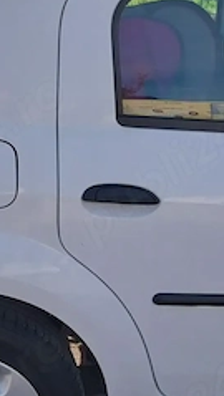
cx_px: 71
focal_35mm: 71
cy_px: 177
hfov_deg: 17.0
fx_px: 747
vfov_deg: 29.7
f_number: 1.8
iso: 25
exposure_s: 1/634
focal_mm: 4
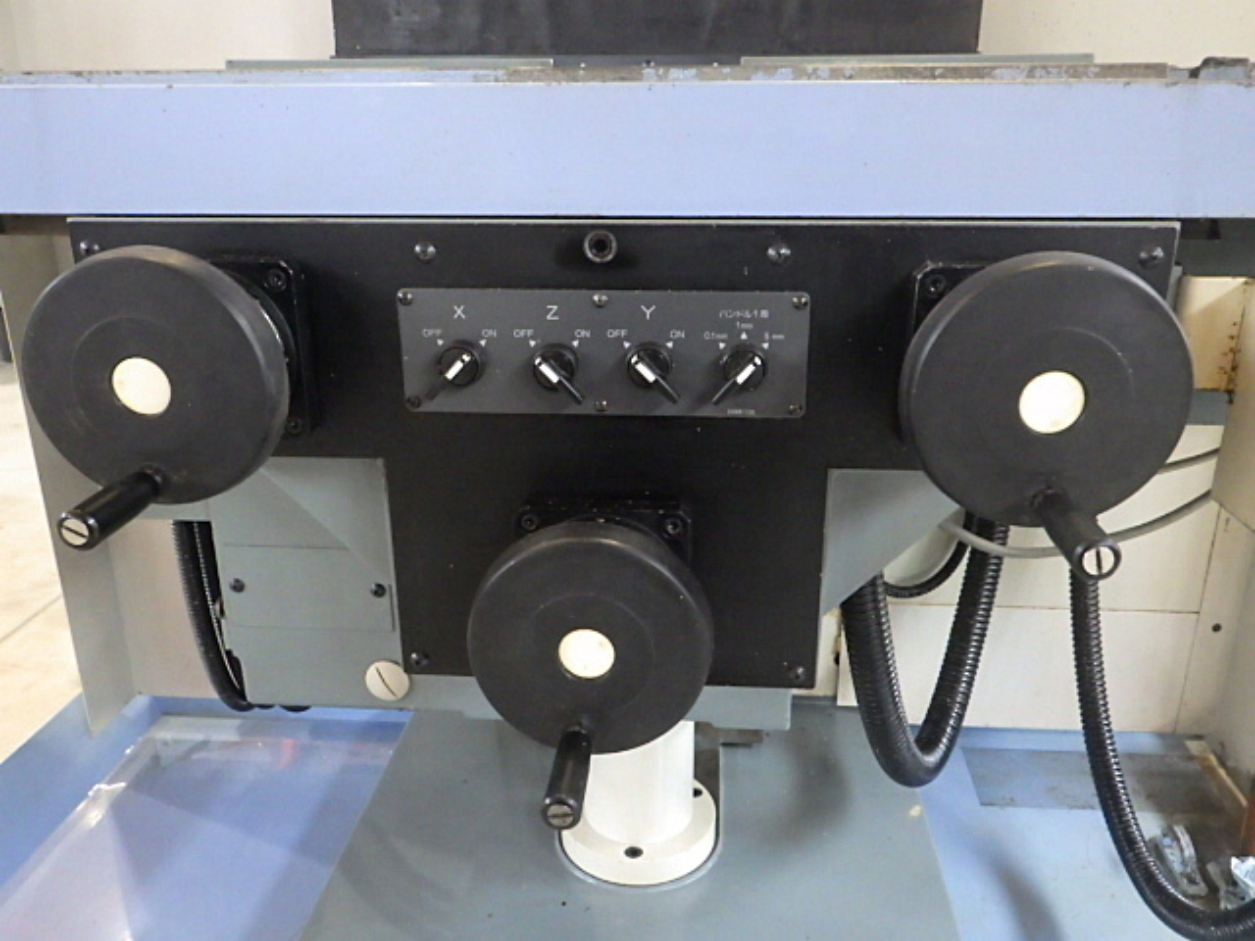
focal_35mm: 28
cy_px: 470
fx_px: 1015
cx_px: 628
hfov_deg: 63.4
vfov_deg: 49.7
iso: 1600
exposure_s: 1/45
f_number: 3.5
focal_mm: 5
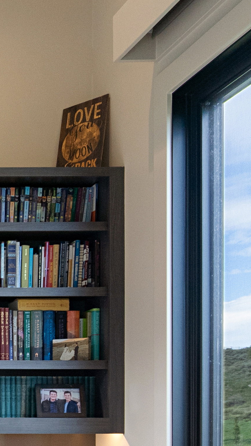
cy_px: 434
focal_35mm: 66
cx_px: -252
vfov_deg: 30.0
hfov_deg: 14.9
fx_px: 781
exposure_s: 1/25
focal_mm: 16
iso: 1250
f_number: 9
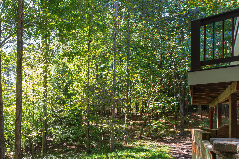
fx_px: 166
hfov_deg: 64.5
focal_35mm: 25
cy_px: 117
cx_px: 44
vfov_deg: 49.5
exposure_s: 1/10
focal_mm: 10
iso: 100
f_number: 8
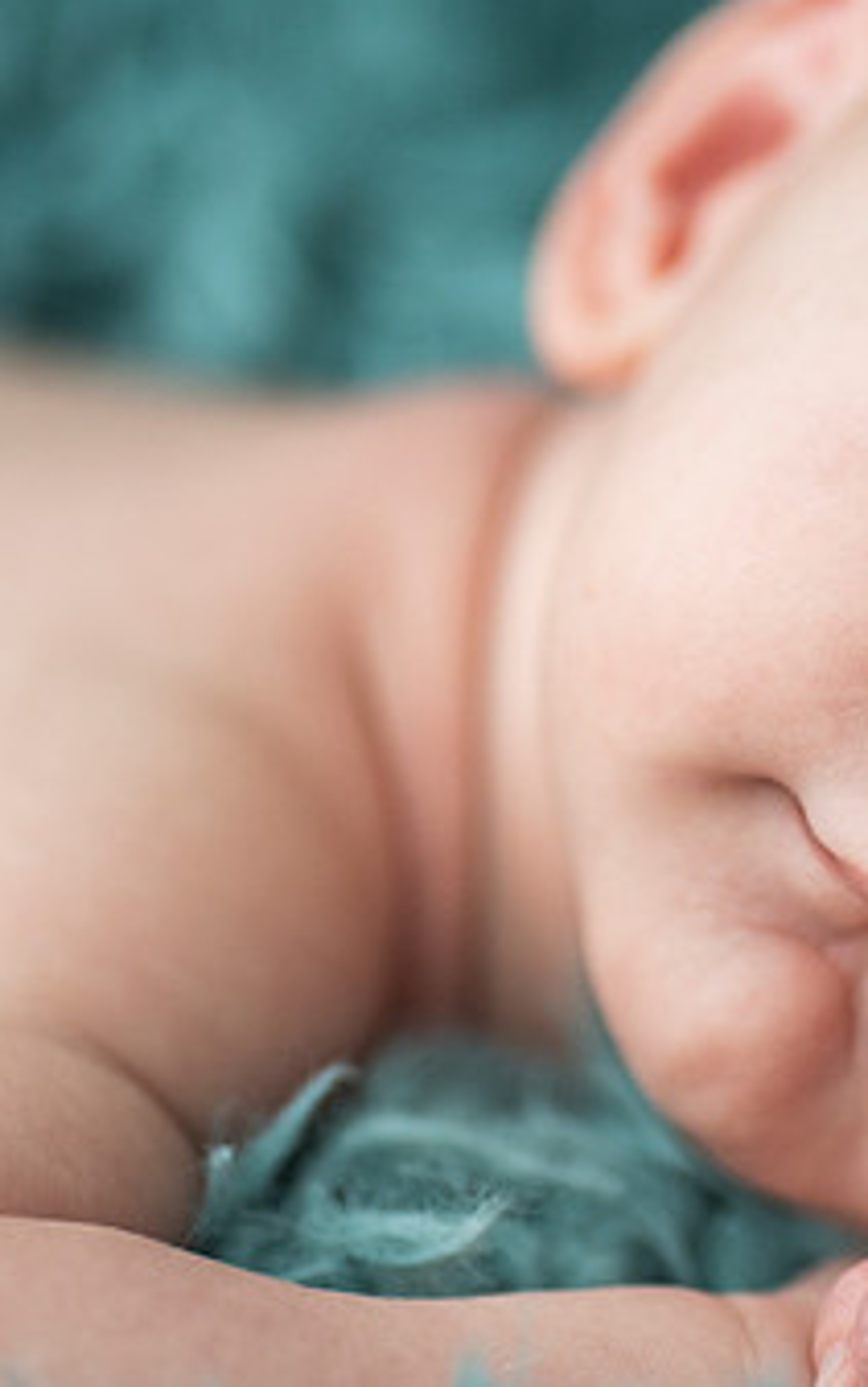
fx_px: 5973
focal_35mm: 158
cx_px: 782
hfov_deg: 8.3
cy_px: 722
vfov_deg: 13.2
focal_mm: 90
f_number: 3.8
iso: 1000
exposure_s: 1/400
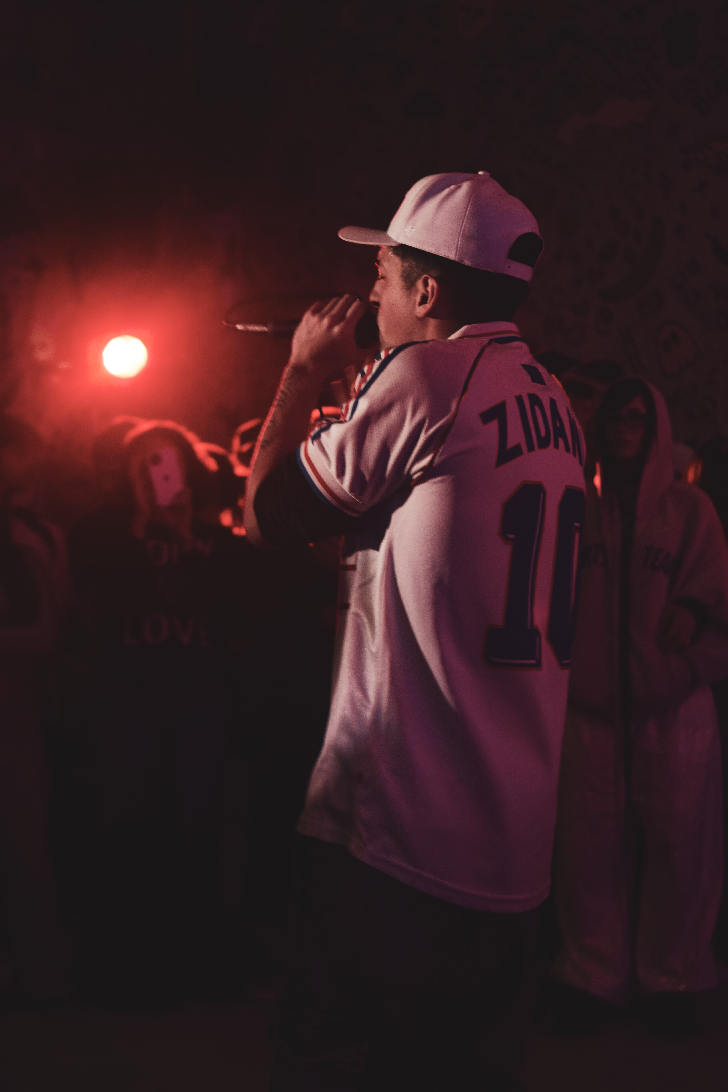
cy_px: 546
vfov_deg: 37.9
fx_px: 1592
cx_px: 364
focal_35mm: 52
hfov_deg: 25.8
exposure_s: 1/60
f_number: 2
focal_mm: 35
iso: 500
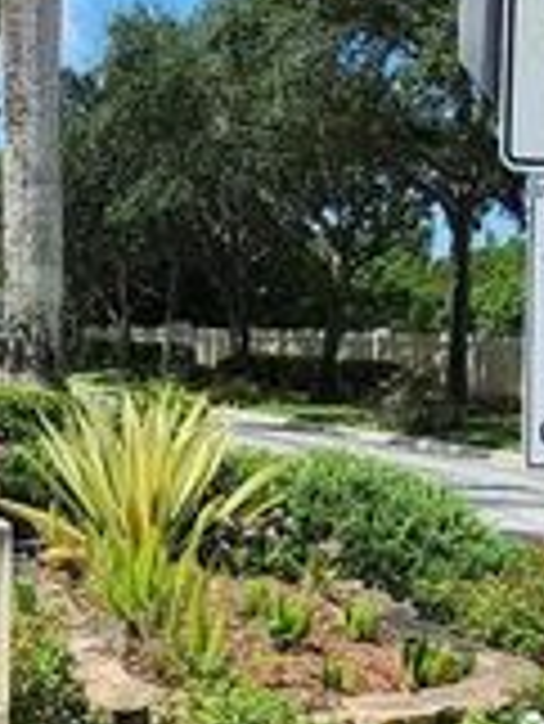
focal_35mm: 69
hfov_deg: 20.8
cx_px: 36
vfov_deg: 28.1
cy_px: 411
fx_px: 1444
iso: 50
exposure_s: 1/2169
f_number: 2.2
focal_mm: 2.2
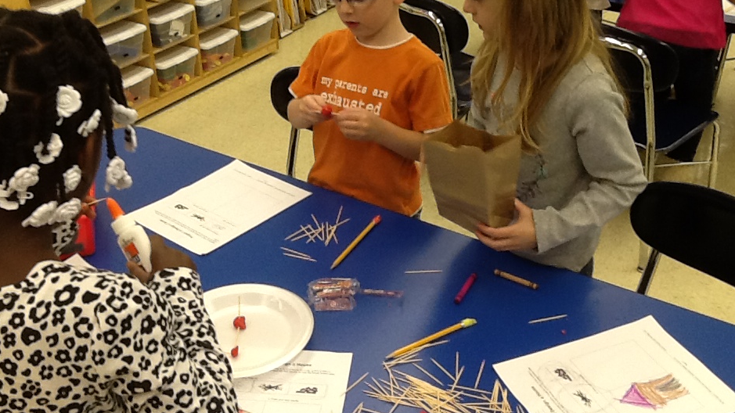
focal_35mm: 49
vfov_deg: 24.4
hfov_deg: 42.1
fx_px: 955
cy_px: 167
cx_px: 360
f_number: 2.4
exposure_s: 1/30
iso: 64
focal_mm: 2.03
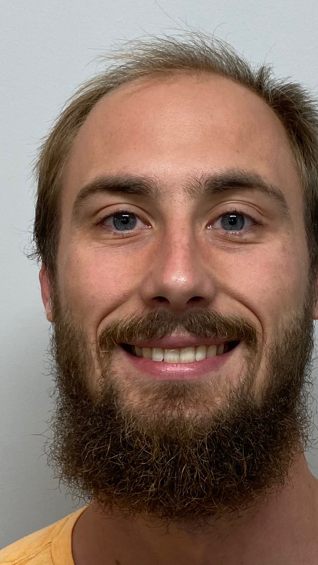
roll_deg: -0.1
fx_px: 435
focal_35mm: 29
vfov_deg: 66.1
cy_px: 288
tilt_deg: -7.0
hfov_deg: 40.1
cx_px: 184
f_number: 1.8
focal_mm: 4.25
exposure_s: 1/60
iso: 80
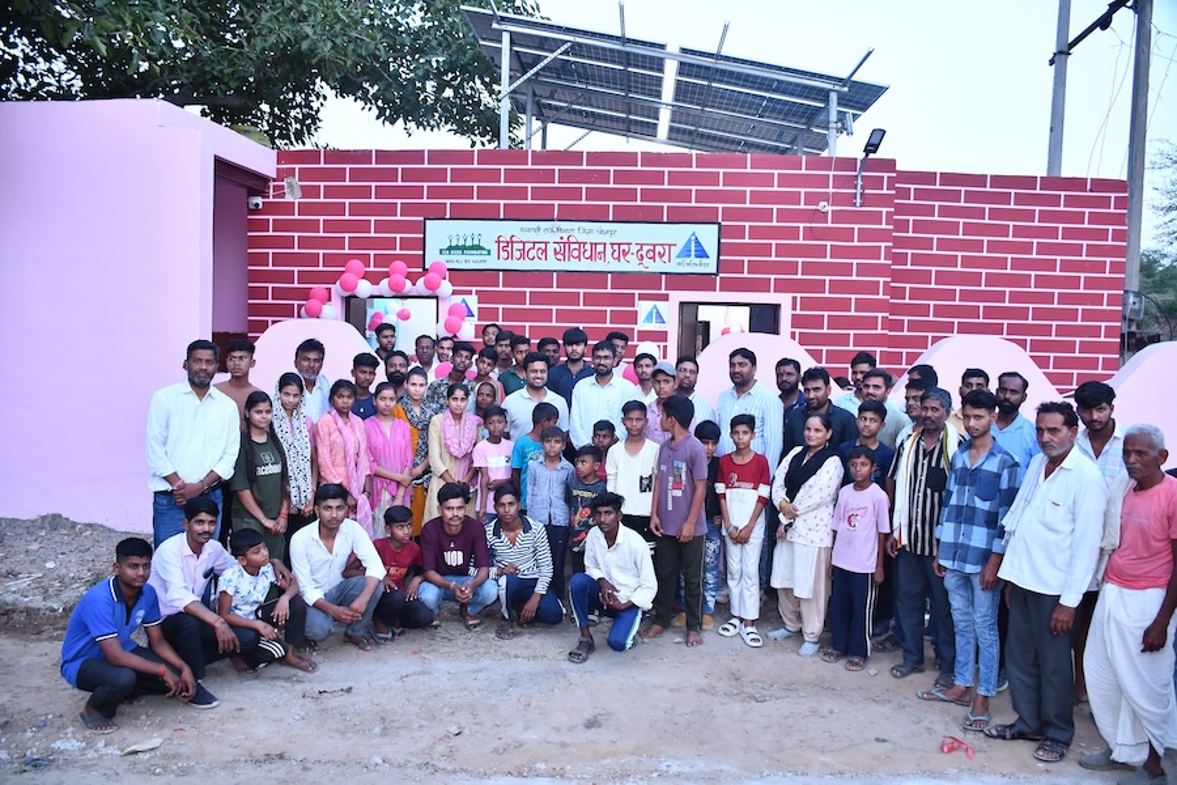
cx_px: 588
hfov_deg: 67.4
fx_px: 883
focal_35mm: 27
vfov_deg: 47.9
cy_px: 392
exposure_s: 1/125
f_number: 3.5
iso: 1250
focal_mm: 18
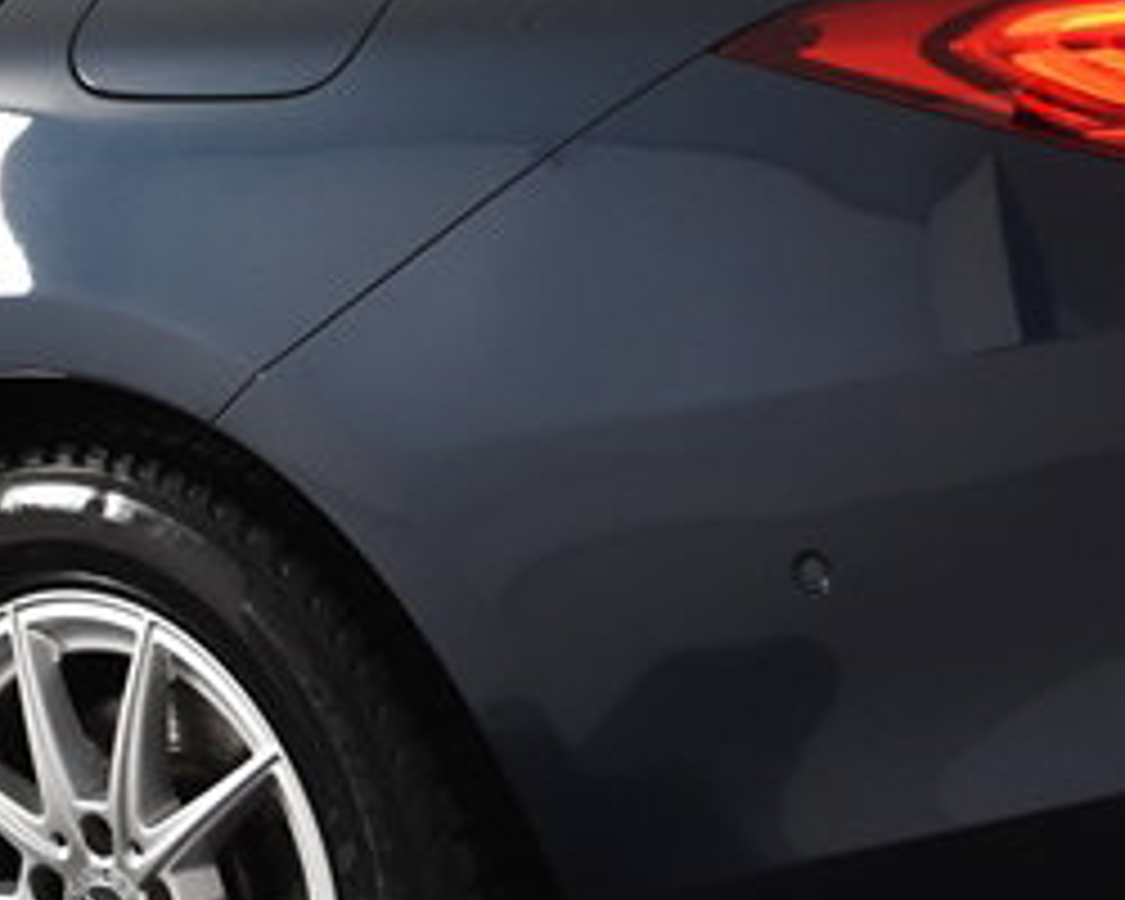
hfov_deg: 12.8
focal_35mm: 150
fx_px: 4994
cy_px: 155
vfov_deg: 10.3
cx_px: 252
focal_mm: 26
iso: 1600
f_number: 4.5
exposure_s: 1/80
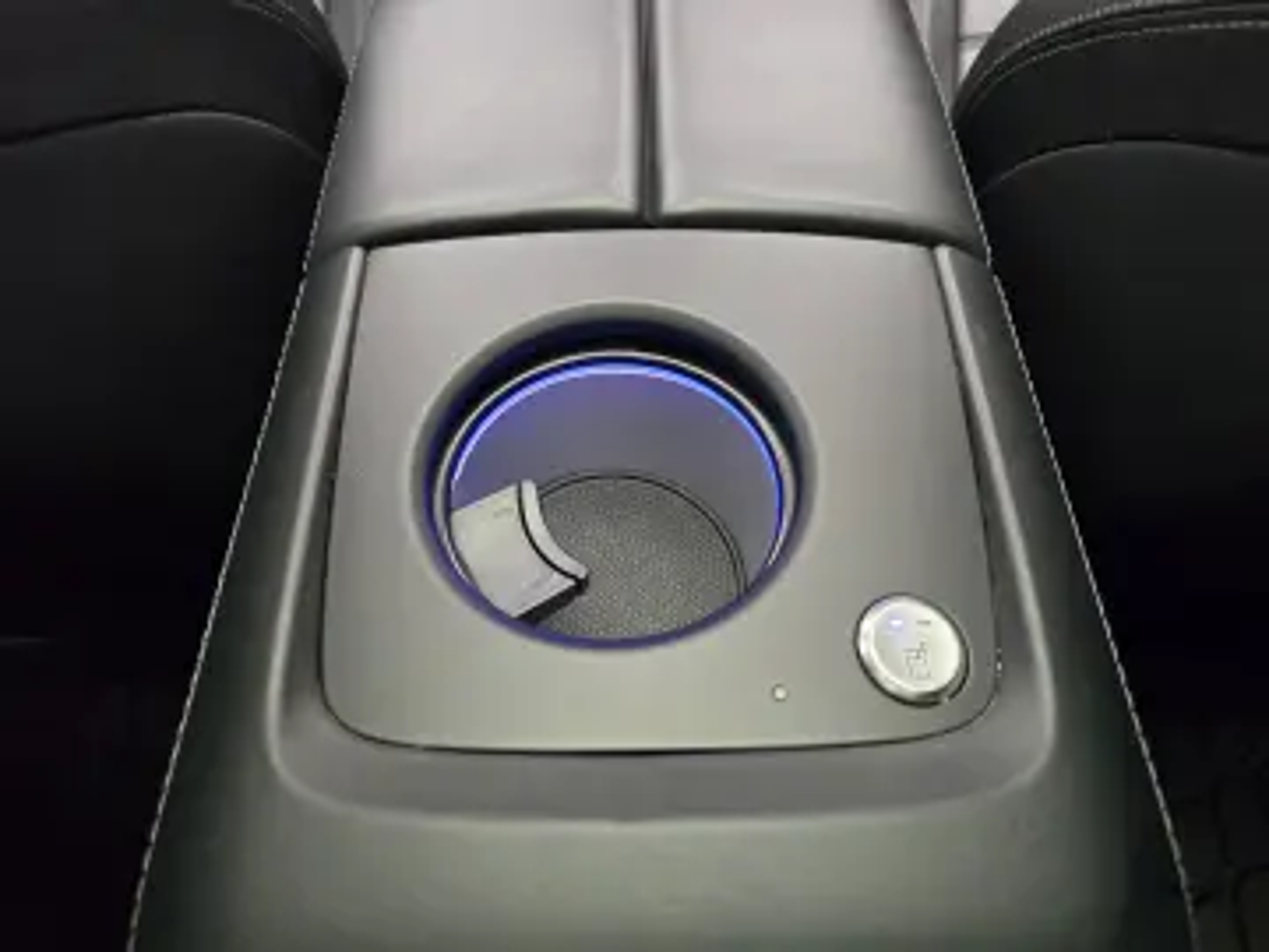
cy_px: 476
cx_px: 634
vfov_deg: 58.9
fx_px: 843
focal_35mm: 23
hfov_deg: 73.9
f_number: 1.7
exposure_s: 1/100
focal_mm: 6.3
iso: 1600
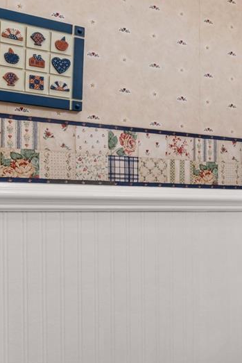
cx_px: 309
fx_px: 474
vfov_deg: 41.8
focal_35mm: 47
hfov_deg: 25.1
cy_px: 211
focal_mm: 16
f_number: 8
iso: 100
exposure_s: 1/2.5
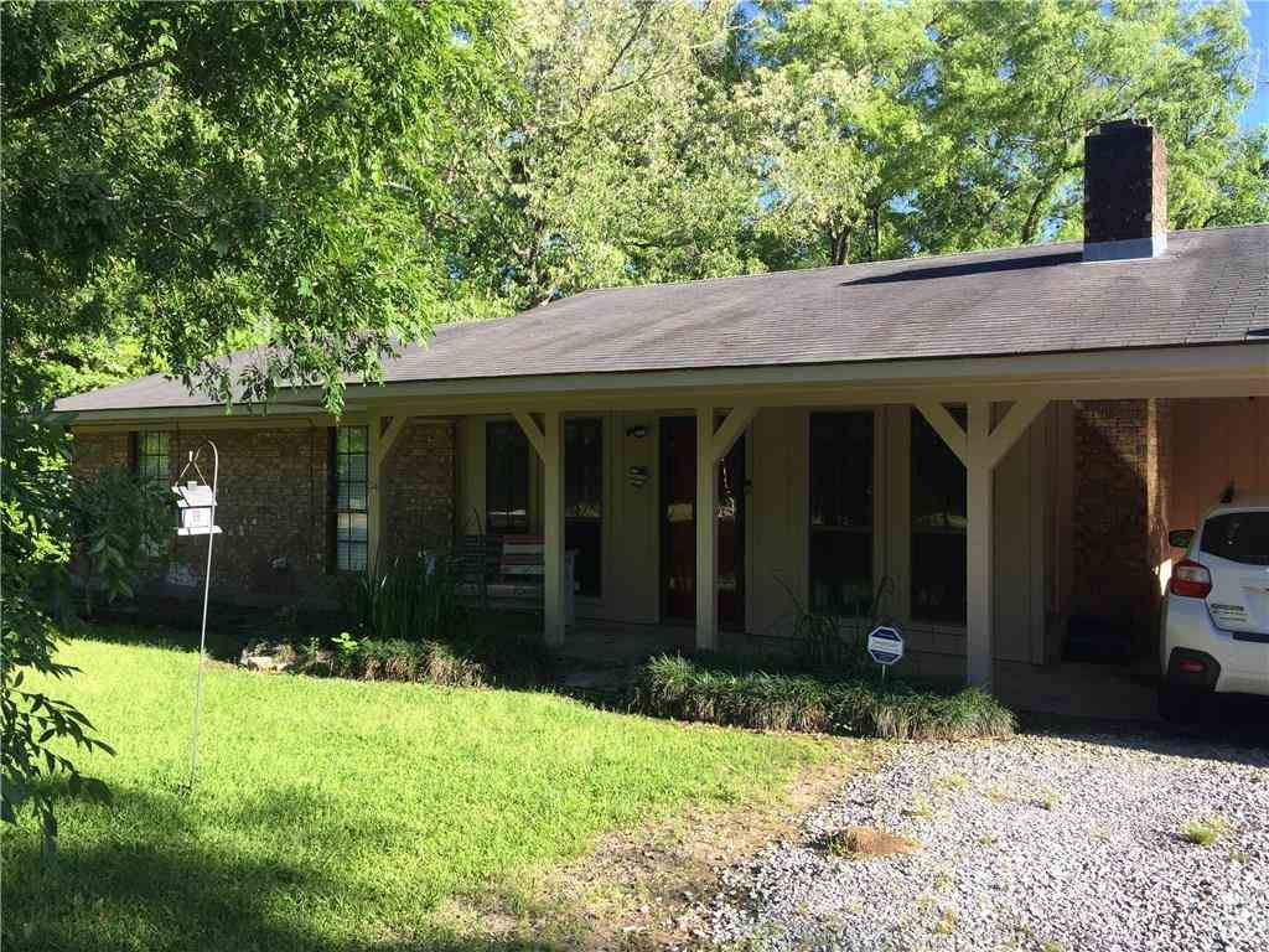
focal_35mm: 29
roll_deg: -0.6
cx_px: 634
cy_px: 476
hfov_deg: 61.7
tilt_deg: +0.4
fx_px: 1063
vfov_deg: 48.2
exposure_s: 1/520
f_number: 2.2
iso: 32
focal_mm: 4.15
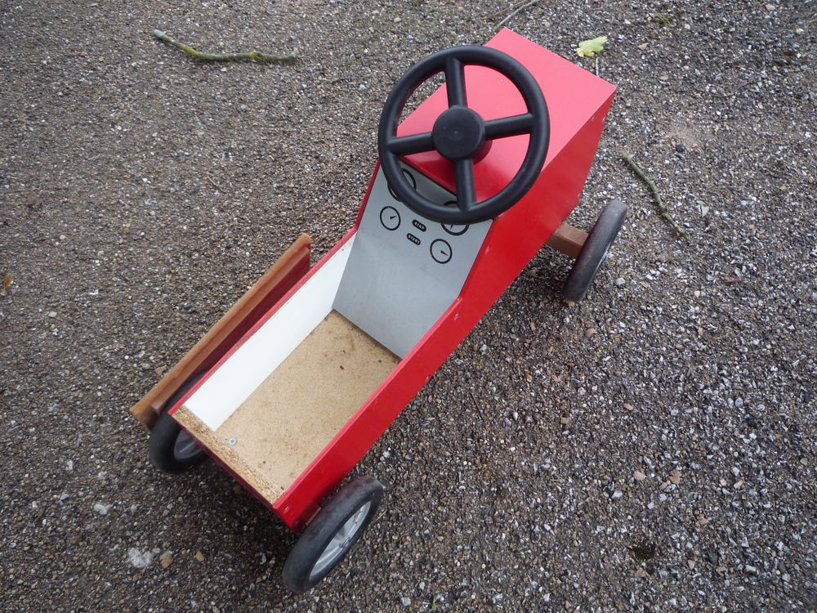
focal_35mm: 30
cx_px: 408
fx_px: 708
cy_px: 306
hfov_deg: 60.0
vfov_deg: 46.8
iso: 160
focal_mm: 5.2
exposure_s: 1/30
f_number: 3.3
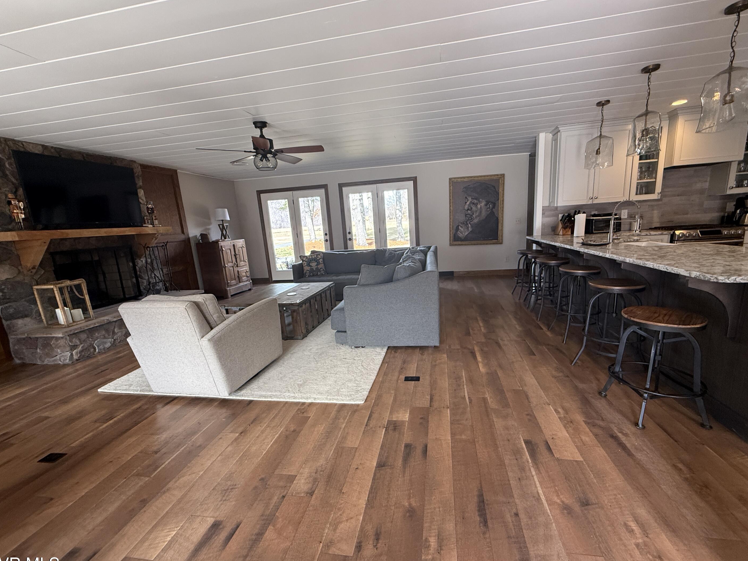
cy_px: 291
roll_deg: +3.6
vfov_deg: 81.7
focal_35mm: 15
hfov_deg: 98.1
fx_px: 324
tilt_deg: -11.4
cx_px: 387
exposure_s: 1/99
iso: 250
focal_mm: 2.22
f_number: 2.2
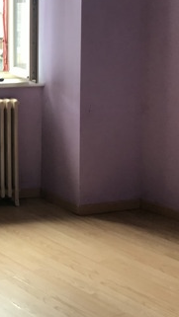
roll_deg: +1.1
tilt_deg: -5.9
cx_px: -74
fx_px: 640
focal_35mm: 76
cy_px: 61
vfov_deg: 27.3
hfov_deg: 15.0
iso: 25
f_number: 1.8
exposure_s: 1/50
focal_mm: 3.99
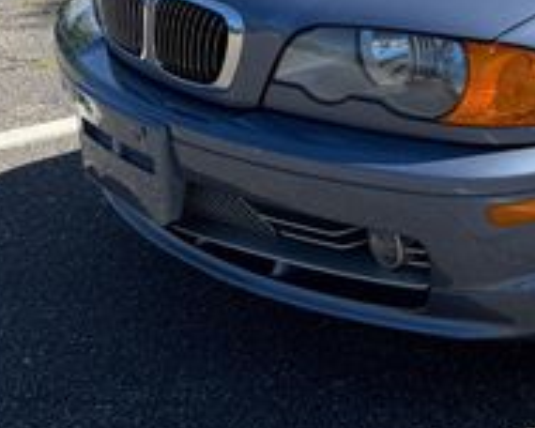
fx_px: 1251
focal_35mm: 79
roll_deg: -0.2
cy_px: -76
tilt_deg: -10.9
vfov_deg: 18.5
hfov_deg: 21.0
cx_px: 769
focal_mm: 6.76
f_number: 1.78
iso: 80
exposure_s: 1/3279
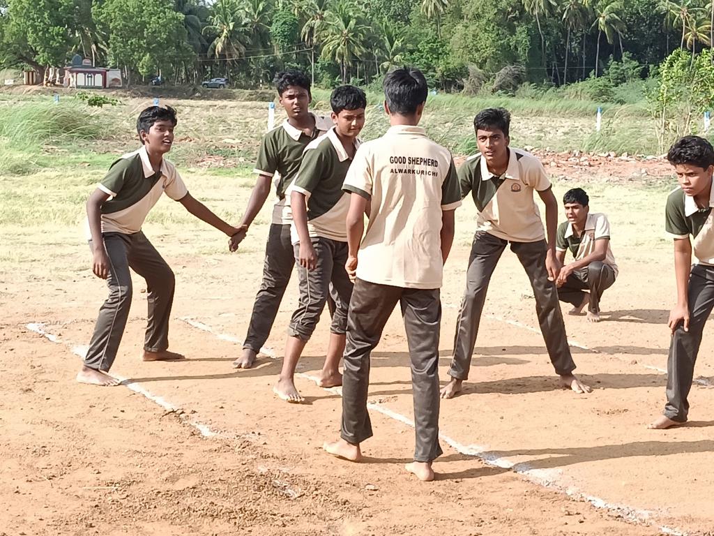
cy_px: 268
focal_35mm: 76
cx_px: 357
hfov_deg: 25.7
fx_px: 1568
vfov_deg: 19.4
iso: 50
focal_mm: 3.98
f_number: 1.8
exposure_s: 1/258
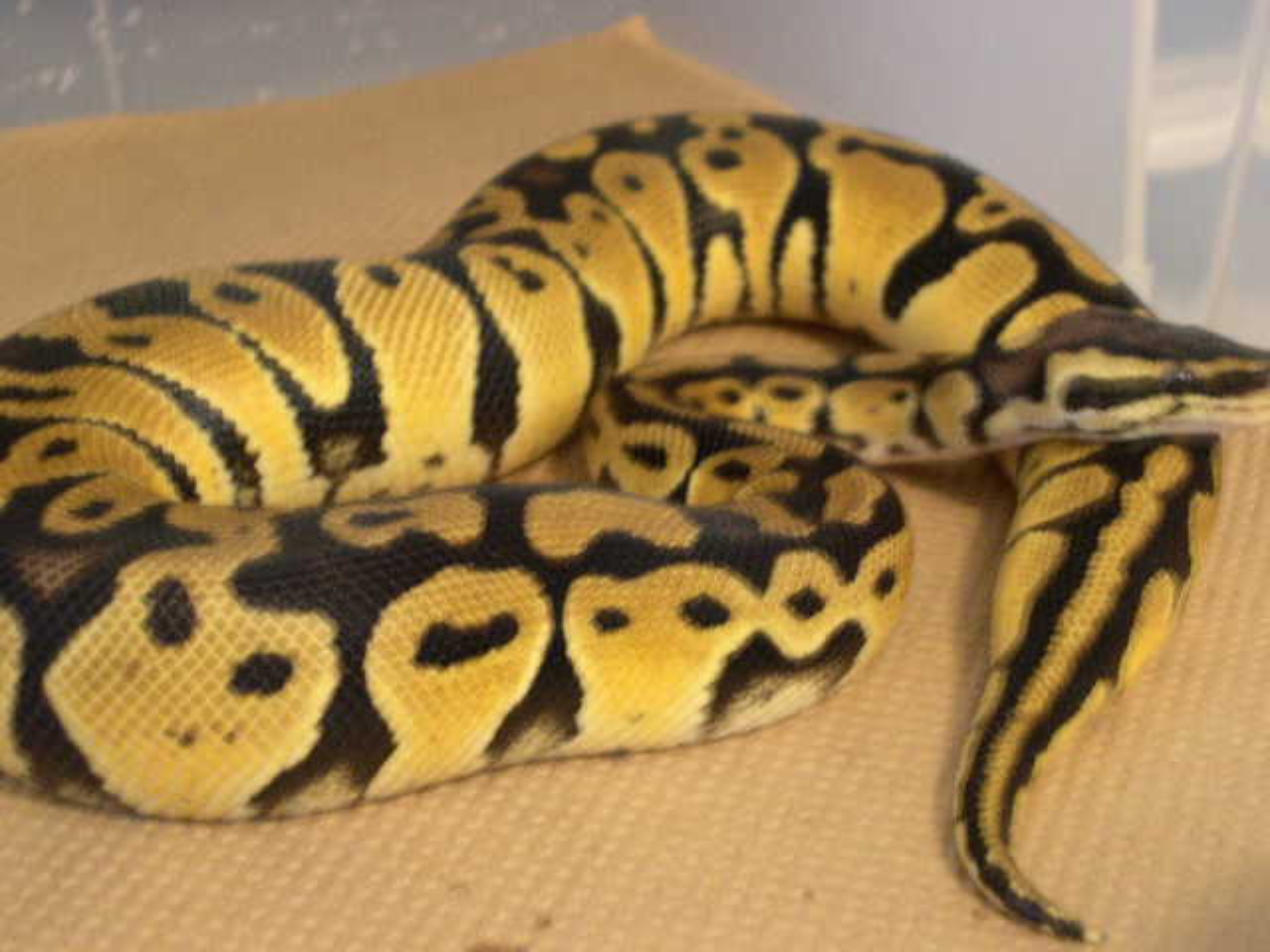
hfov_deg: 29.0
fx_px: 2458
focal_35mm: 67
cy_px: 476
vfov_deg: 21.9
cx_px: 635
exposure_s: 1/3.6
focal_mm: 14.2
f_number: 3.7
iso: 400
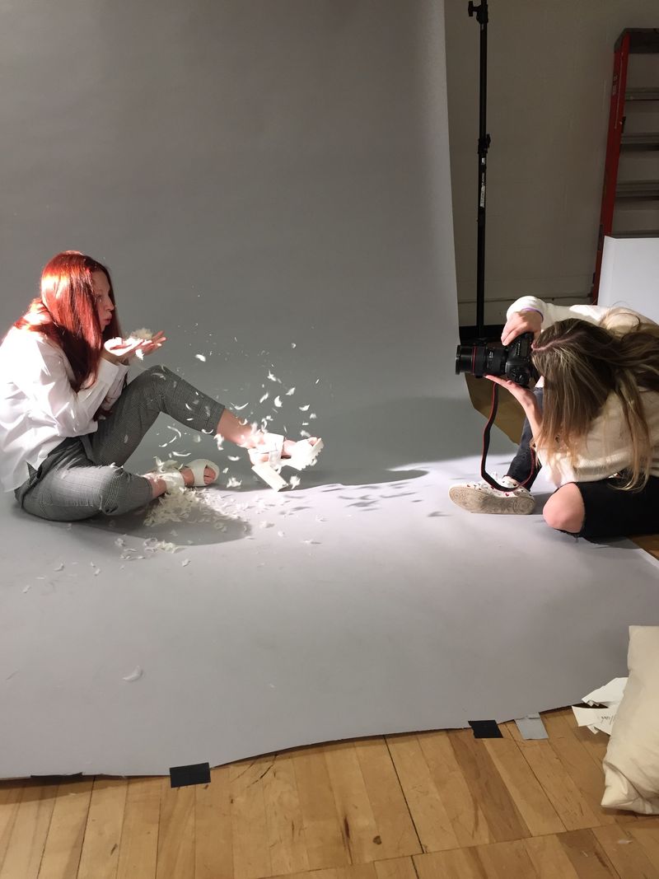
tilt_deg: -19.5
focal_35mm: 29
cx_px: 330
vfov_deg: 61.7
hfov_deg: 48.2
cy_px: 440
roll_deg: +1.4
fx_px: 736
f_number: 2.2
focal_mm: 4.15
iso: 32
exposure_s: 1/30
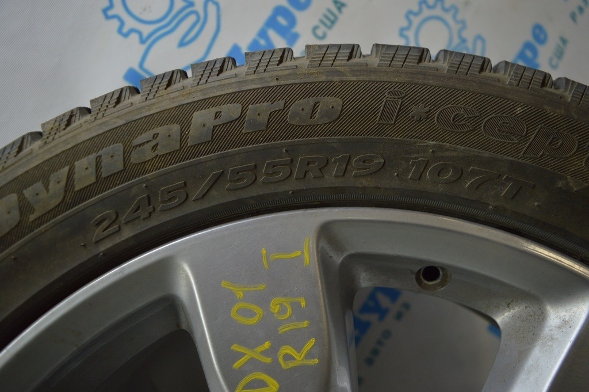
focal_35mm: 27
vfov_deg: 47.9
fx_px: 441
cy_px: 196
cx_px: 294
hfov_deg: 67.4
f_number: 3.5
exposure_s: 1/125
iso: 400
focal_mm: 18
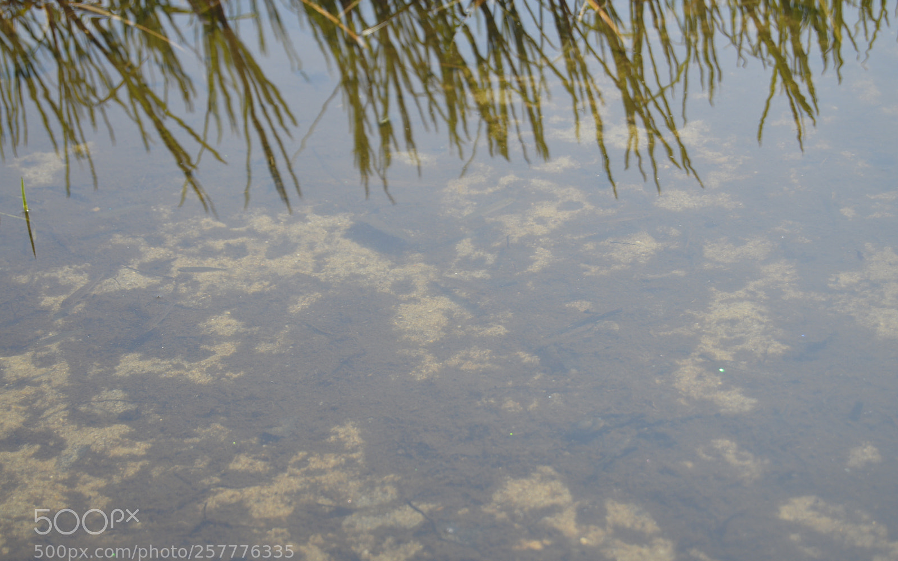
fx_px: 2068
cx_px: 450
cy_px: 296
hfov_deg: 24.5
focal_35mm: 85
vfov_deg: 15.4
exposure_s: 1/200
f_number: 7.1
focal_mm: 55
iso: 100
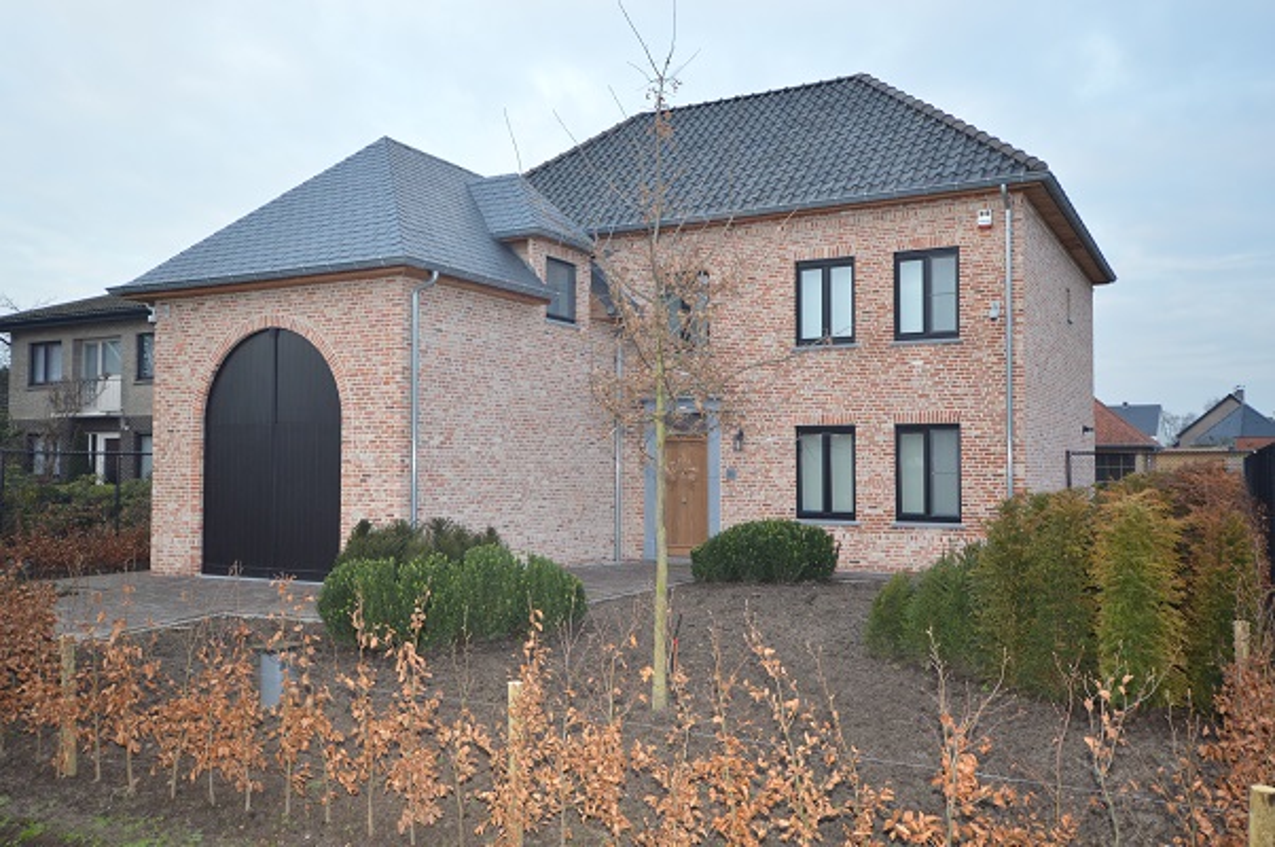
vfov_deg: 43.5
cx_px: 638
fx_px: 1061
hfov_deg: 62.0
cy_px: 424
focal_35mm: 30
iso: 400
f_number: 4.5
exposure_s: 1/100
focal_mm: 20
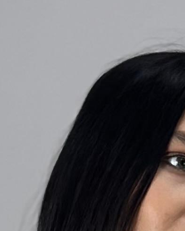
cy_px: 864
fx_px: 2639
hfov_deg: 4.0
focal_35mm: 386
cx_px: 313
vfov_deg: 4.6
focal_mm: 6.86
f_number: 1.78
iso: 80
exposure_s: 1/100
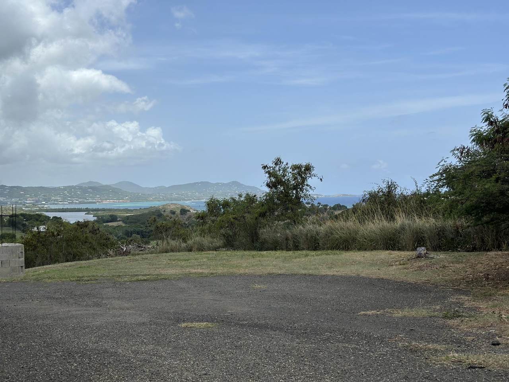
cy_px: 191
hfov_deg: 39.7
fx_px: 706
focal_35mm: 48
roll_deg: +0.8
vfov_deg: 30.3
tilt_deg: +0.6
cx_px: 254
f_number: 1.78
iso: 100
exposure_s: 1/7634
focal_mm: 6.86
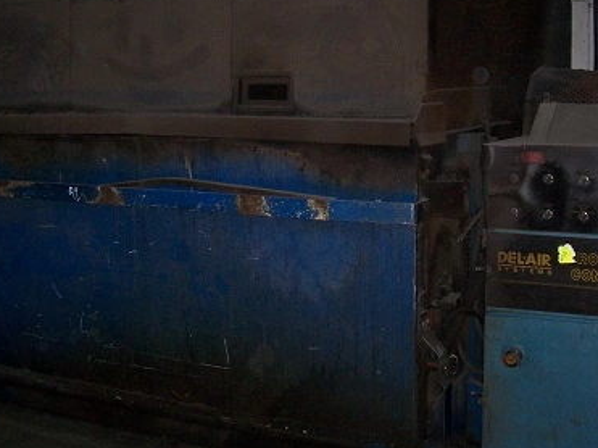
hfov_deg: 34.9
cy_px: 184
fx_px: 950
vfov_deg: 26.5
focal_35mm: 55
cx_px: 334
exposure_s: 1/112
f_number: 2.7
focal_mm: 5.6
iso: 140
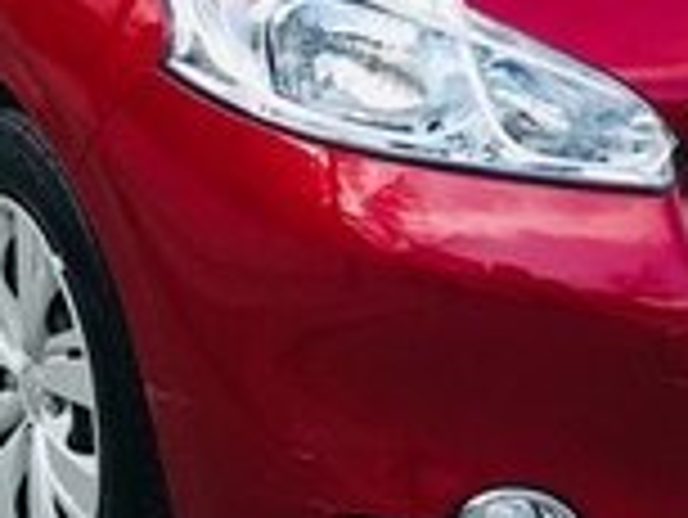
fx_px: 2407
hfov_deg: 16.2
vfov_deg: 12.0
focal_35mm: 121
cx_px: 526
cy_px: -119
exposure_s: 1/1277
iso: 20
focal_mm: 3.99
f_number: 1.8
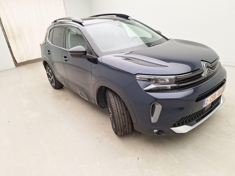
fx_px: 156
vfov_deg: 58.9
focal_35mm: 23
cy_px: 88
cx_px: 118
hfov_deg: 73.9
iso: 64
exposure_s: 1/100
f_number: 1.8
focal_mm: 5.54
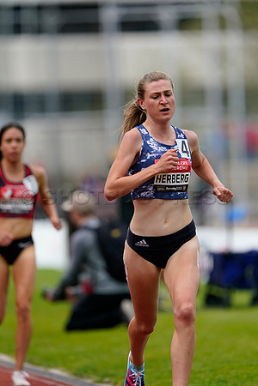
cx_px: 129
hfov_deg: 2.3
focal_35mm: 600
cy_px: 193
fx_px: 6449
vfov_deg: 3.4
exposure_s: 1/640
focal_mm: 600
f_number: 5
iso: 320
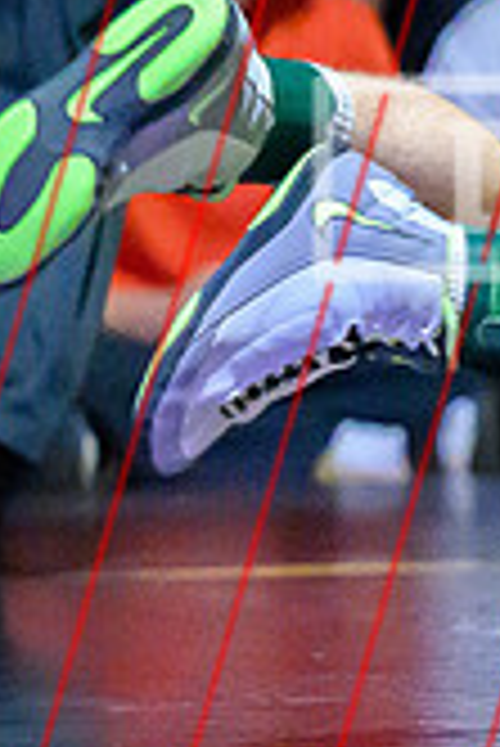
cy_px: 348
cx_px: 1039
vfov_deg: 3.0
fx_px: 14219
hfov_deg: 2.0
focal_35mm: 684
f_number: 2.8
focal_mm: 135
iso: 16000
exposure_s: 1/640
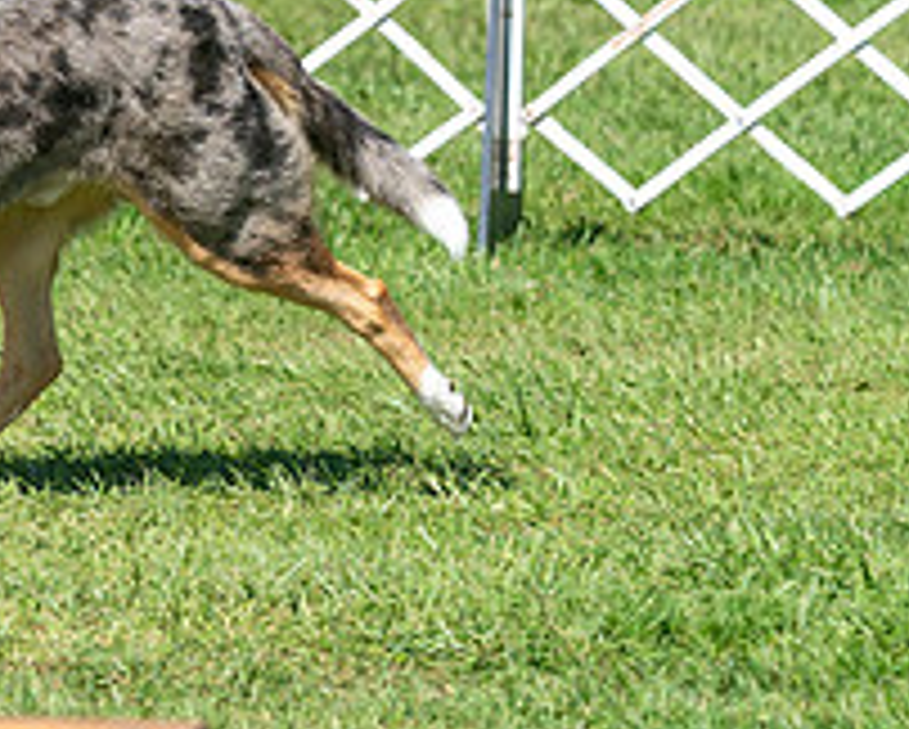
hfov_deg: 4.3
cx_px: -201
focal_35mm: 449
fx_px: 12091
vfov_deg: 3.4
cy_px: -383
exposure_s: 1/1000
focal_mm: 126
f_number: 4
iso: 80
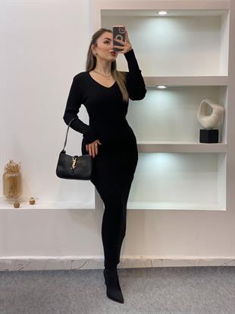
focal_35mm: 52
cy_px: 157
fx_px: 470
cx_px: 118
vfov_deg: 36.8
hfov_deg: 28.0
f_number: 2
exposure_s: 1/100
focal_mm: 6
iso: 80
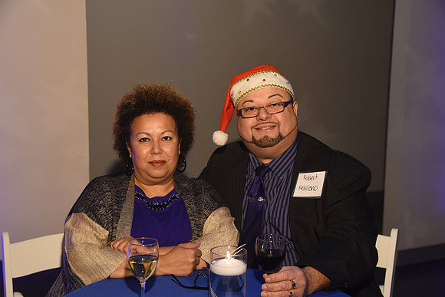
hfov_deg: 34.5
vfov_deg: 23.4
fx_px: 717
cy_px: 148
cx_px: 222
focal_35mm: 58
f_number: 5.6
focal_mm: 58
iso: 2500
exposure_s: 1/200
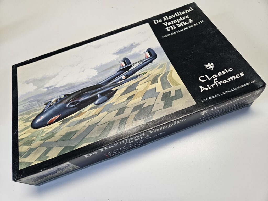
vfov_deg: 58.9
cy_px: 100
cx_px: 134
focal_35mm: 23
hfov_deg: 73.9
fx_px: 178
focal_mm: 5.4
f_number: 1.8
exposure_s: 1/120
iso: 200
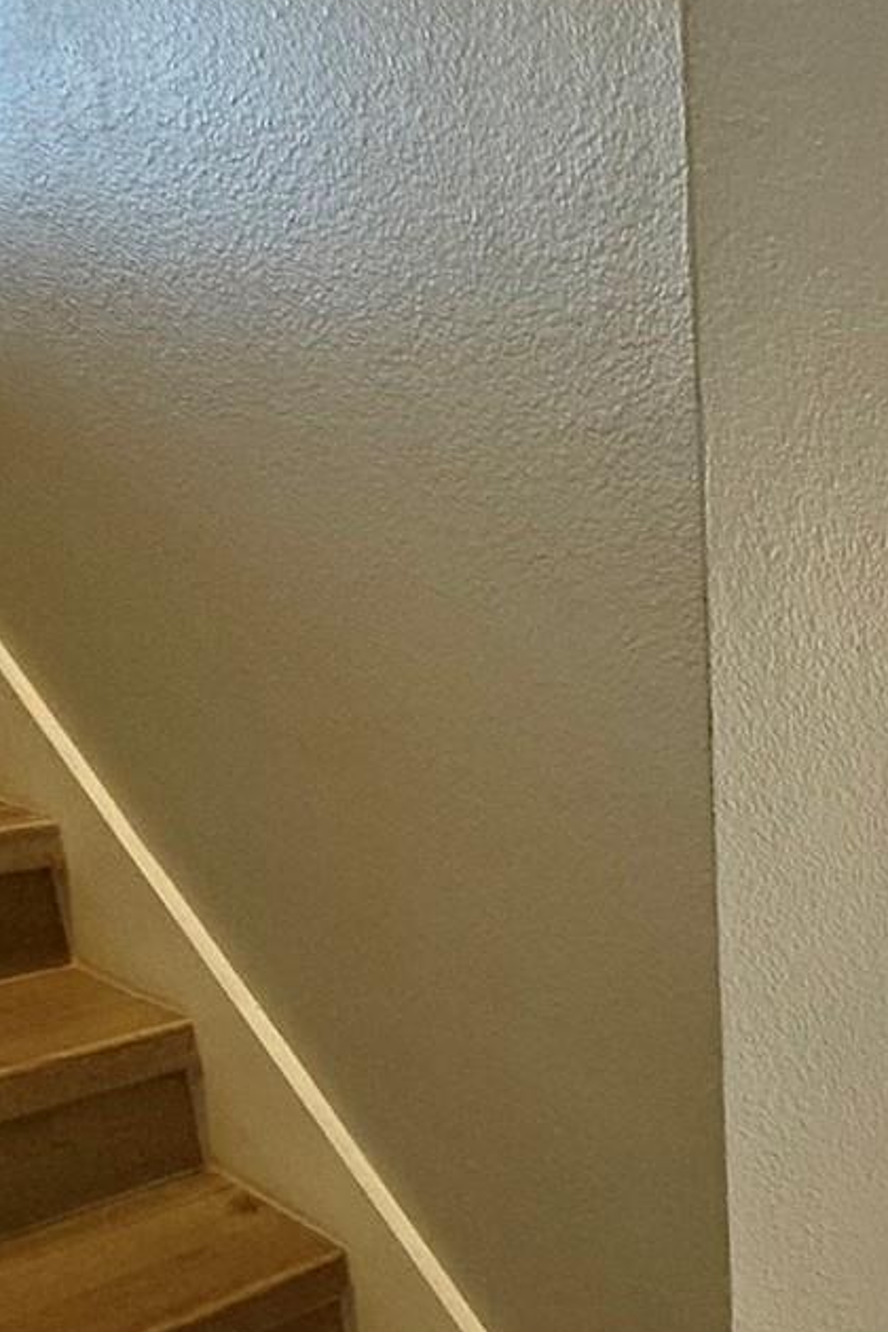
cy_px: 970
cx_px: 943
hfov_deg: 32.3
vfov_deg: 50.1
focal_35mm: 37
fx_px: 1369
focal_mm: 2.22
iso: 320
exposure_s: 1/60
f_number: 2.2
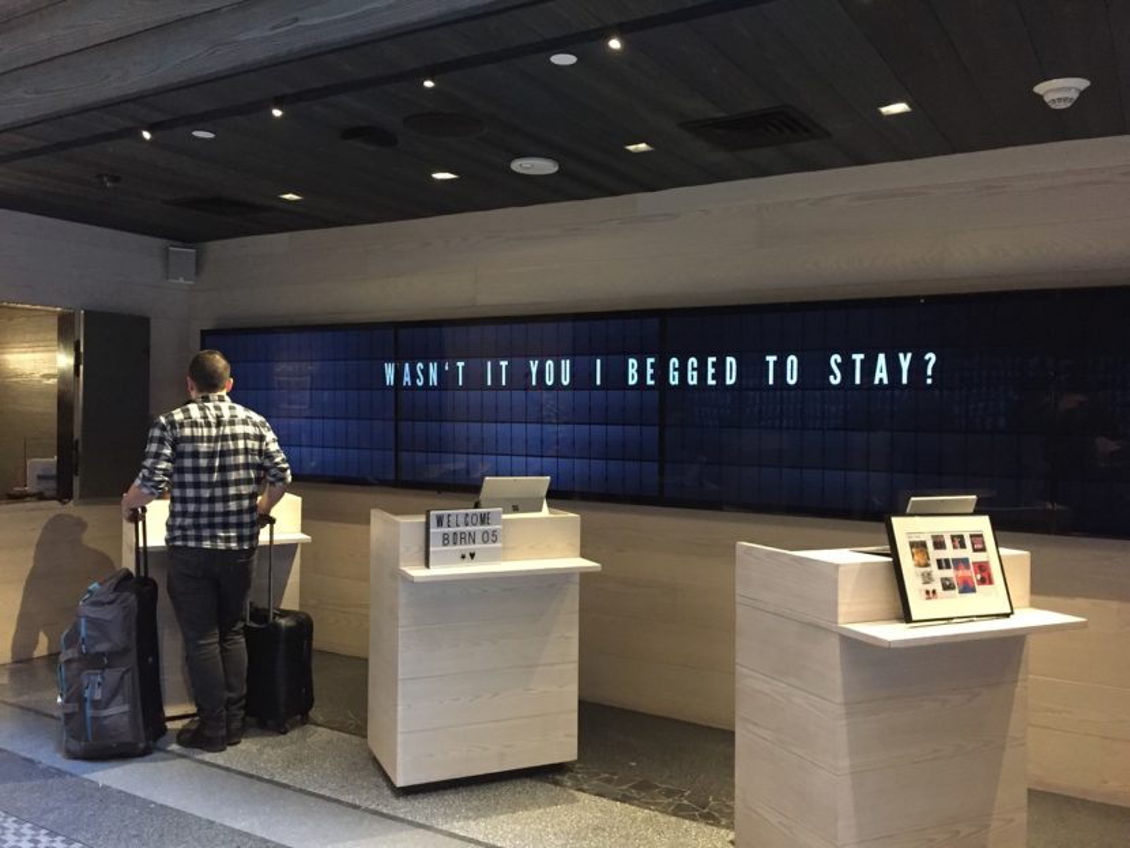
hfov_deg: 61.6
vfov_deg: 48.3
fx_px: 947
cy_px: 424
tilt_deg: -1.4
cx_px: 565
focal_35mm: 29
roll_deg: -3.1
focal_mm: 4.15
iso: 400
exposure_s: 1/15
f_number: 2.2
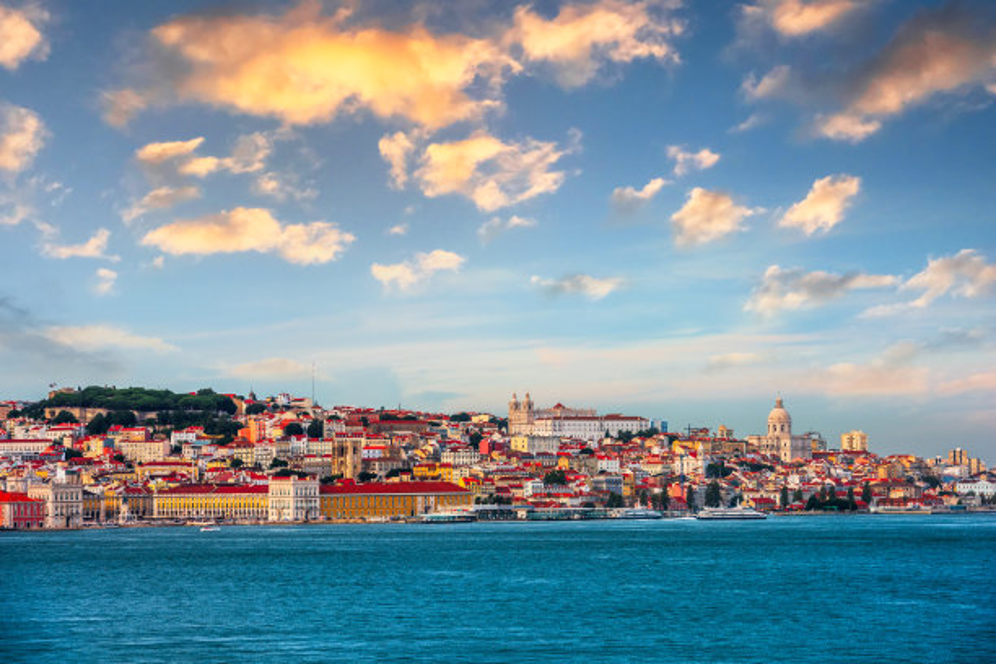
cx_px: 498
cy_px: 332
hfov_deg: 15.2
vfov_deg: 10.2
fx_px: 3735
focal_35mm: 135
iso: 100
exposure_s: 1/10
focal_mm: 135
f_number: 8
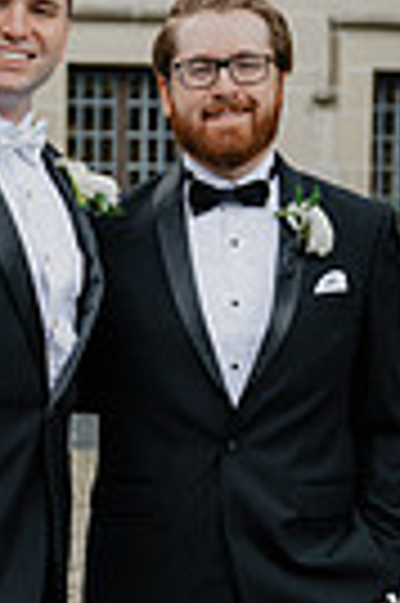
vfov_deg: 13.2
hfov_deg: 8.8
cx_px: 108
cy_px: 396
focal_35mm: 155
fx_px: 2590
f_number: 3.5
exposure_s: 1/320
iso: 160
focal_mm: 46
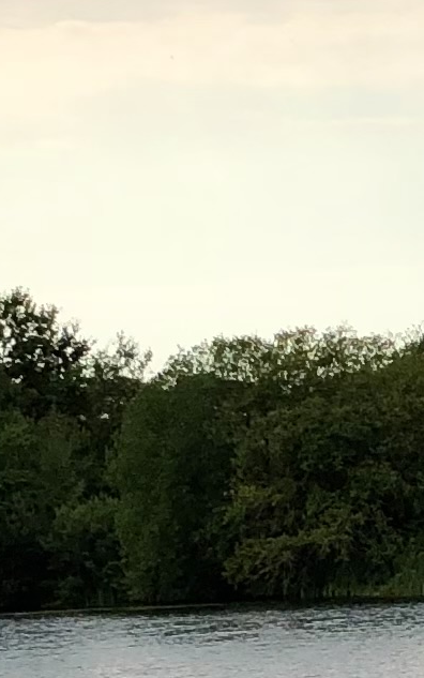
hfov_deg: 6.8
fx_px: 3492
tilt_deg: -1.0
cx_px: 649
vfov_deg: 11.0
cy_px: 696
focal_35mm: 189
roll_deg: +3.7
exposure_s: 1/2208
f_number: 1.8
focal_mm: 4
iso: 20
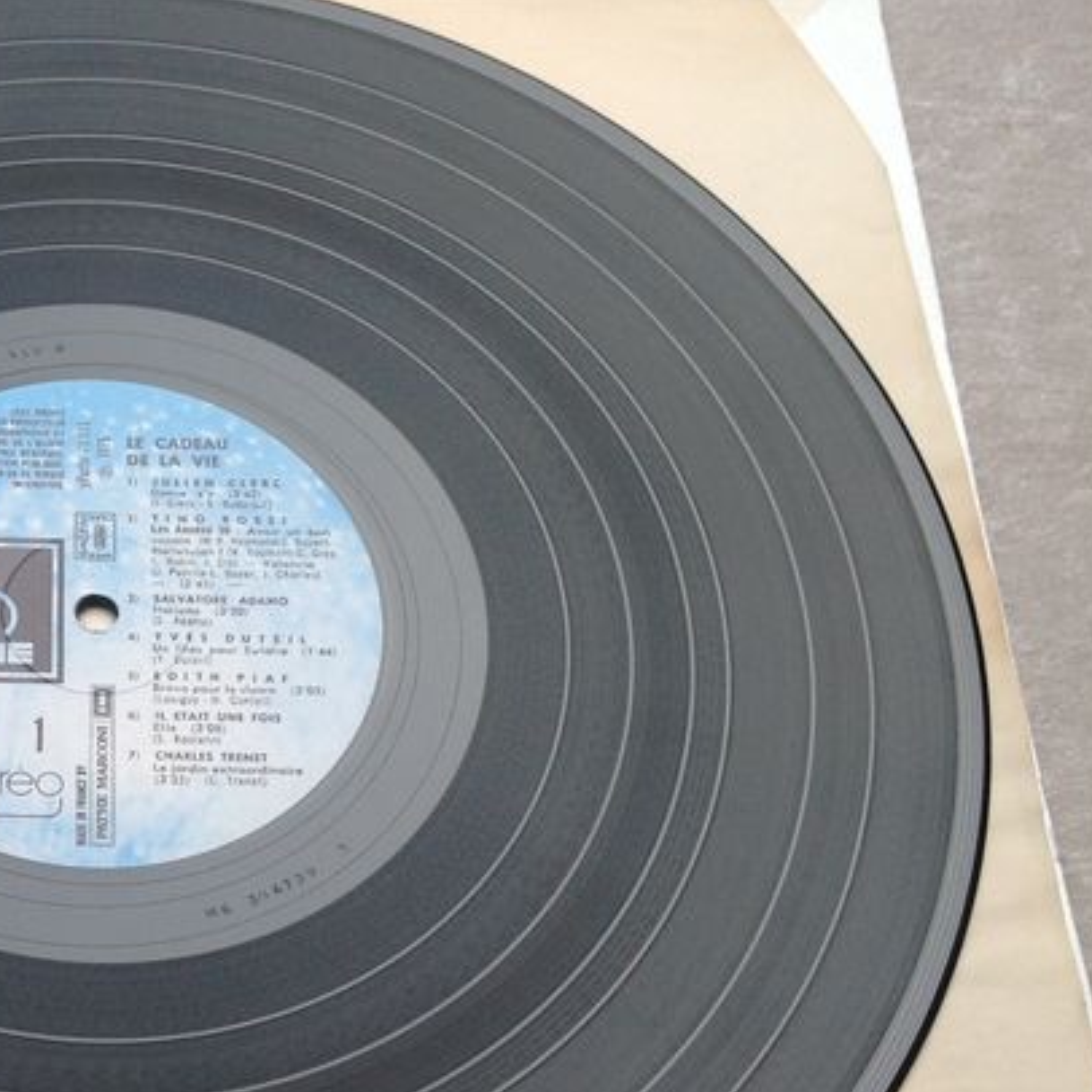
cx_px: 62
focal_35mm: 76
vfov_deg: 22.6
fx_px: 2712
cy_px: 784
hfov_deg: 22.1
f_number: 2.4
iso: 64
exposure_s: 1/60
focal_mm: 4.28
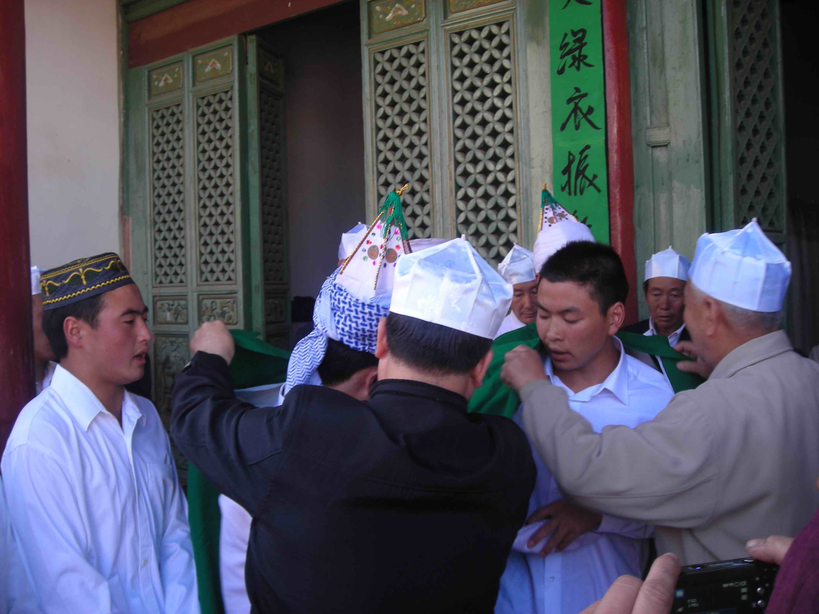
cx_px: 410
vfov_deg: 37.7
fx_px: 899
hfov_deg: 49.0
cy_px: 307
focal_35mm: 38
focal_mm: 6.3
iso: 50
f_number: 3.2
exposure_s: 1/53
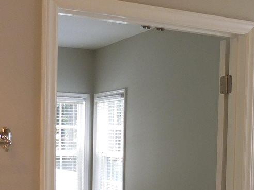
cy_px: 165
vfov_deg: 22.1
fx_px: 477
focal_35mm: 65
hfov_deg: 29.8
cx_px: 149
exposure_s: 1/80
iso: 125
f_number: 3.3
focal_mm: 4.5
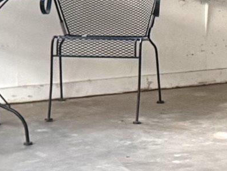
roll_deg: -0.4
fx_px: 1227
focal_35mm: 187
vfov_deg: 7.9
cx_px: 234
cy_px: 23
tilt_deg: -7.1
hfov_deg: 10.5
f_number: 1.78
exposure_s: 1/60
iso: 500
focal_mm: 6.76
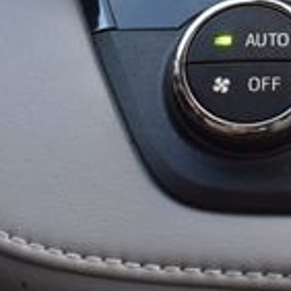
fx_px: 1427
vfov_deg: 11.3
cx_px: 553
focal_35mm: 150
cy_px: -95
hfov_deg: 10.8
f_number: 7.1
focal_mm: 26
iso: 400
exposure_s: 1/30
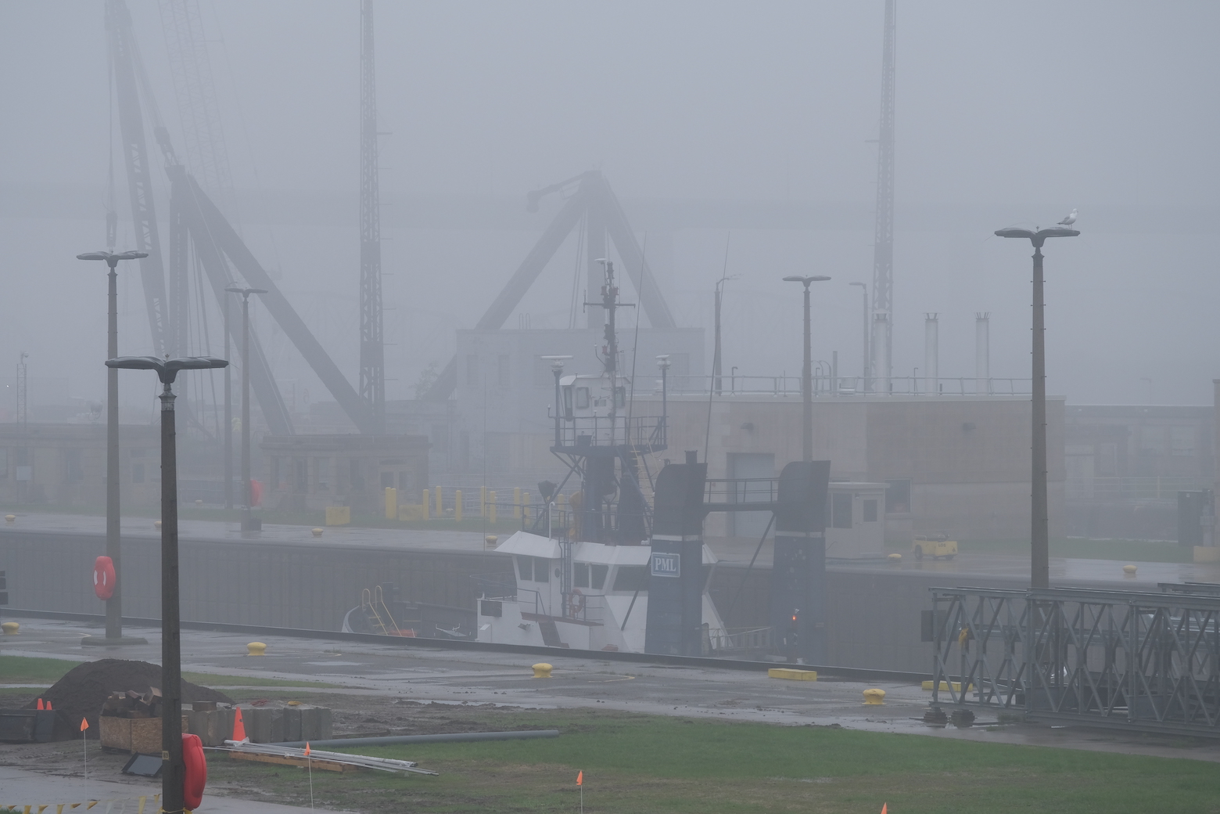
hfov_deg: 12.5
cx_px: 610
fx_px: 5591
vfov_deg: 8.3
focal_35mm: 165
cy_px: 407
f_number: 7.1
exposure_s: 1/160
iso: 320
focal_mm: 110
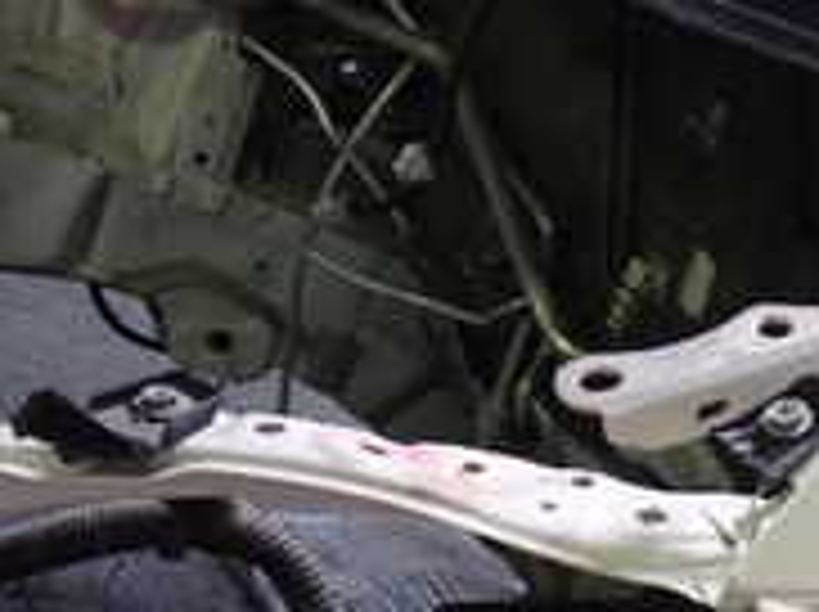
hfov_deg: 17.7
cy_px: 904
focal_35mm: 99
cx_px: 1238
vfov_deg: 14.0
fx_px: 2339
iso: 160
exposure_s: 1/60
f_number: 2.3
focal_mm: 5.4
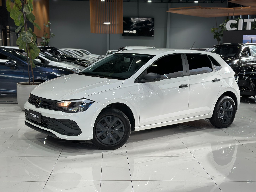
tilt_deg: -8.0
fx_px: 355
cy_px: 96
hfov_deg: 39.7
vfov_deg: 30.3
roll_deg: -1.1
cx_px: 128
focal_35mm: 48
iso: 80
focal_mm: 6.86
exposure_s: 1/172
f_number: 1.78
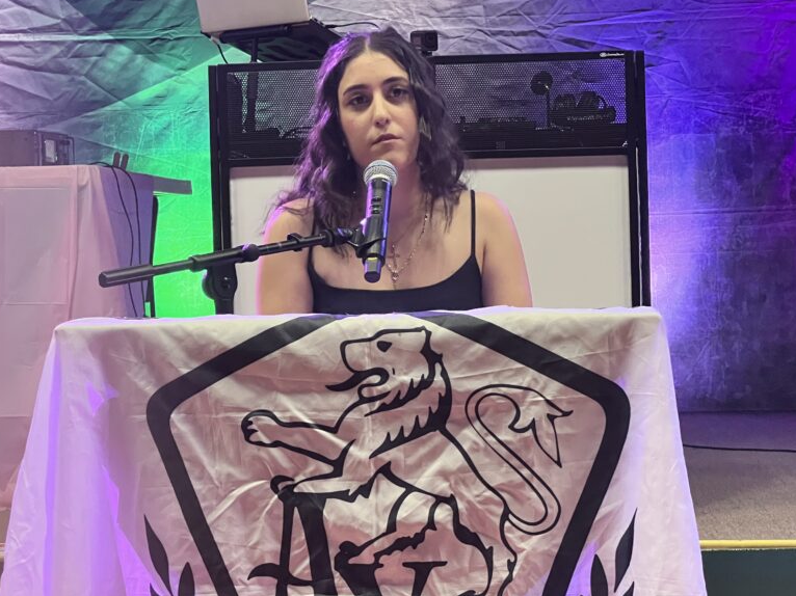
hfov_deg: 19.1
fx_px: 2368
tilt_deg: -1.7
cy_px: 282
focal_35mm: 103
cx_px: 375
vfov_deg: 14.4
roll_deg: +0.9
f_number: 2.8
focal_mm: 9
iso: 800
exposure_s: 1/60
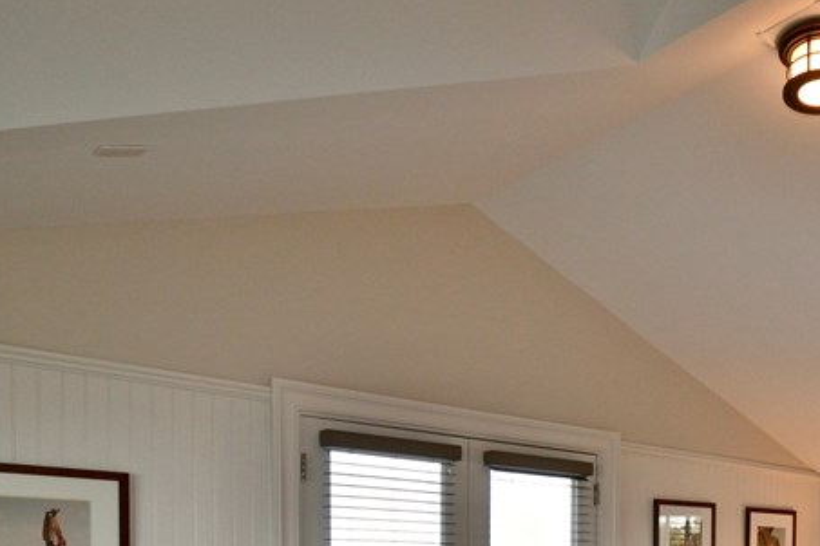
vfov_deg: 32.6
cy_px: 593
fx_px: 820
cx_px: 735
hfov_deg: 47.8
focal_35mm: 36
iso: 400
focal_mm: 10
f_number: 8
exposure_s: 1/50
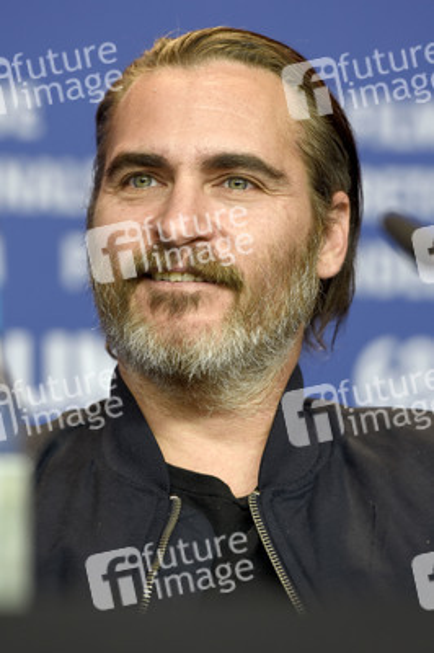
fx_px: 5026
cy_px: 326
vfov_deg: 7.4
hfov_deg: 4.9
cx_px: 217
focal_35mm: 278
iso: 640
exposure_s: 1/320
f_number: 3.5
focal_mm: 185
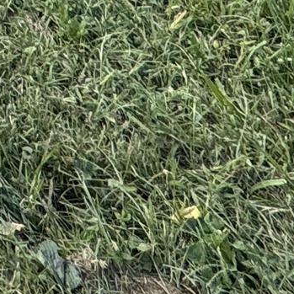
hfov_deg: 12.4
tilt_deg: -2.1
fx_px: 1047
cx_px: -422
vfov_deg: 10.3
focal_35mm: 109
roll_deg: -0.4
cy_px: -640
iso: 40
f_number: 2.2
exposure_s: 1/498
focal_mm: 2.22
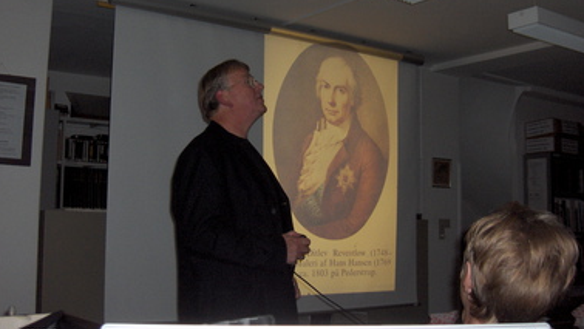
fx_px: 697
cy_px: 149
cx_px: 295
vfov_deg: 26.5
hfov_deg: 45.5
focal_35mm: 45
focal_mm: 8
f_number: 2.8
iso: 100
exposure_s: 1/60
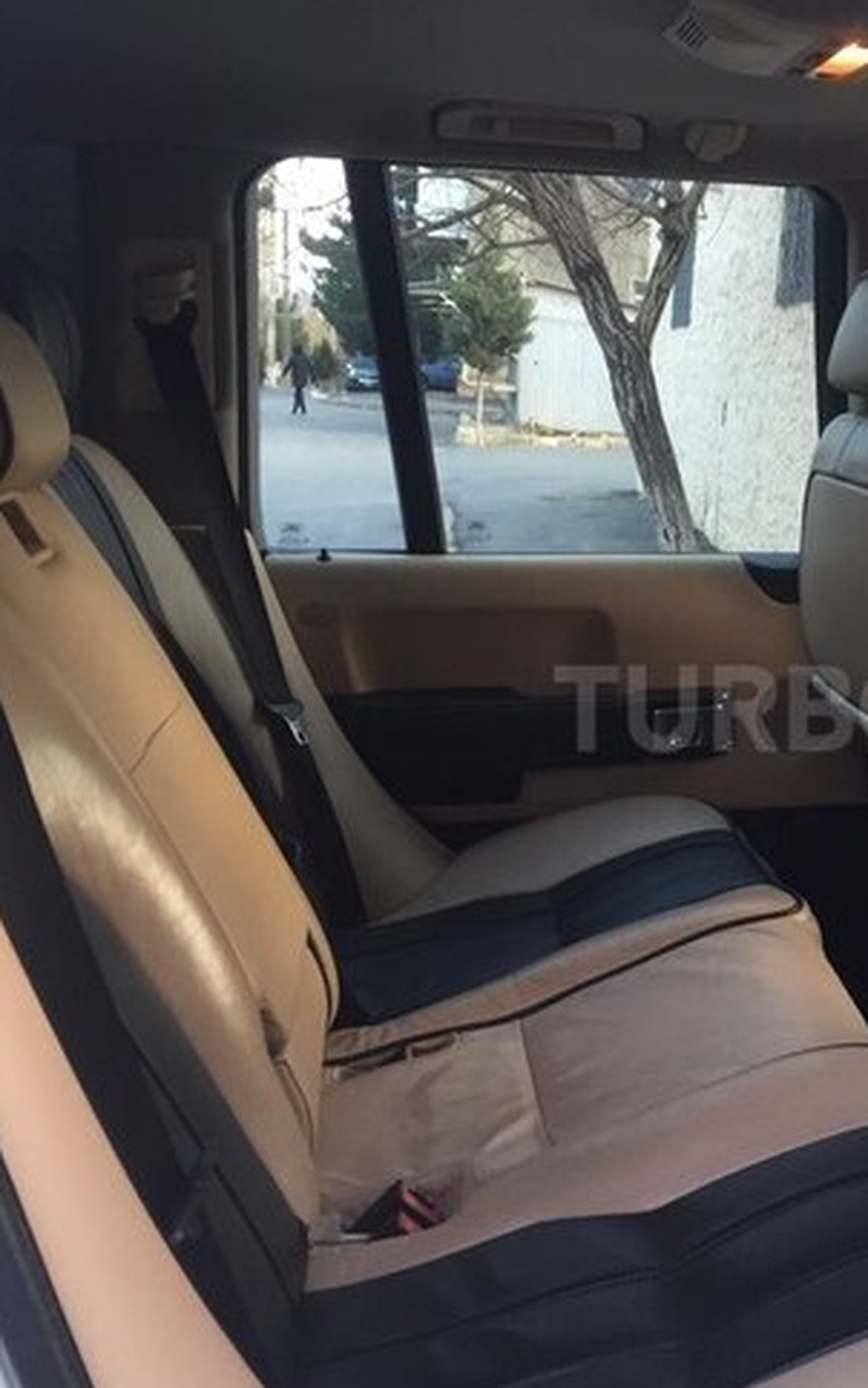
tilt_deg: -9.5
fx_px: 1589
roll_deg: -4.3
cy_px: 708
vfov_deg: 47.2
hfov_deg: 28.8
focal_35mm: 42
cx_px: 848
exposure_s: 1/33
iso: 50
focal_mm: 4.15
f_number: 2.2
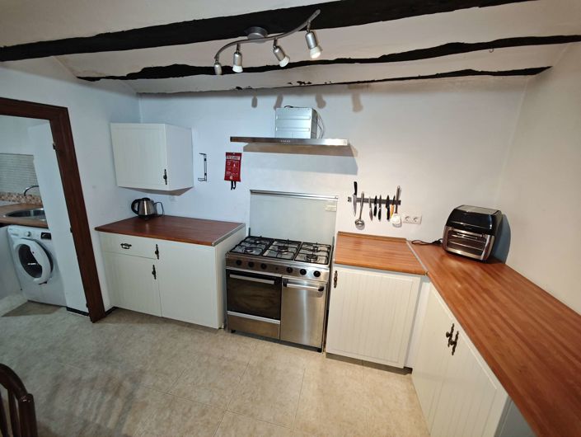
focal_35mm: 14
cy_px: 218
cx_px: 290
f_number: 2.2
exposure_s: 1/33.3
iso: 800
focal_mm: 2.16
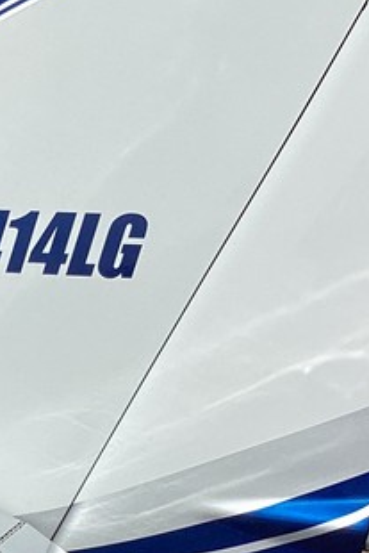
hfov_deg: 12.1
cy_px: 477
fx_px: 1705
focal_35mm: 111
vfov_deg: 18.2
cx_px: -45
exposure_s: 1/4292
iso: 25
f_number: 2.4
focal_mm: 3.3
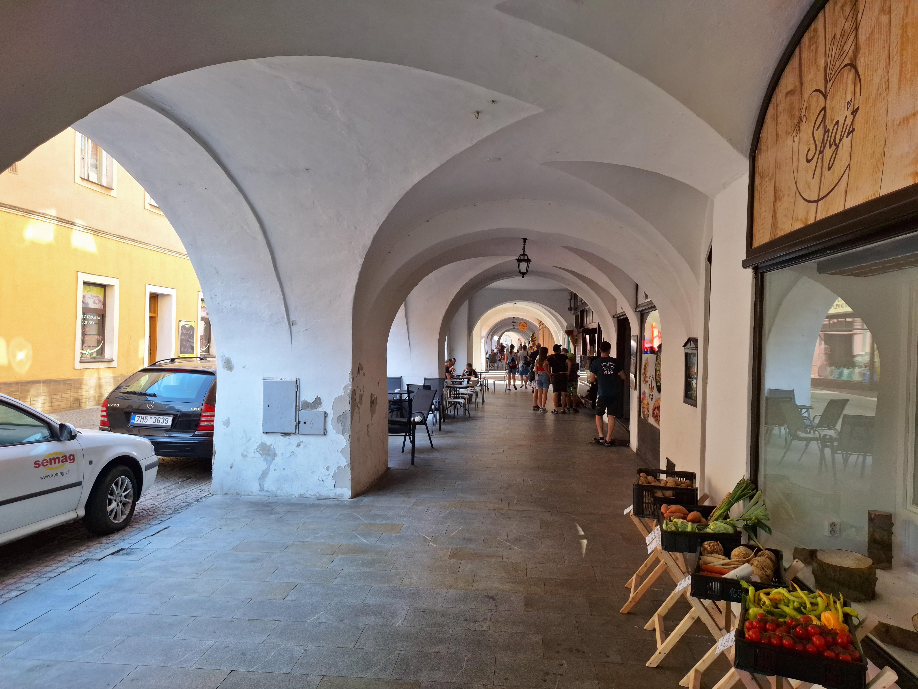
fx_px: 610
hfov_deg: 73.9
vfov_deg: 58.9
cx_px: 459
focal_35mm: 23
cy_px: 344
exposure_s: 1/225
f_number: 1.8
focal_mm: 5.54
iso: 40
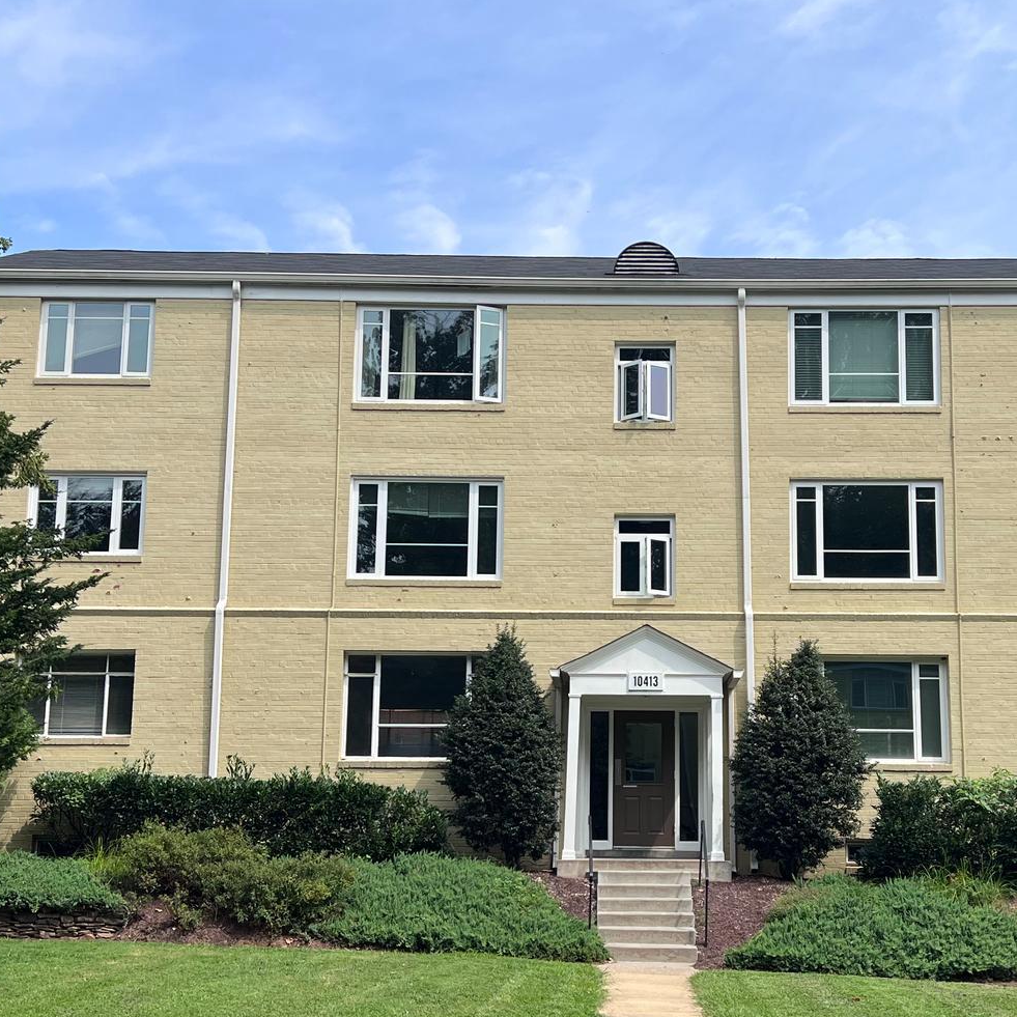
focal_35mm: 48
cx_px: 637
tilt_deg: +8.7
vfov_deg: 35.3
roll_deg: +0.6
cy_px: 594
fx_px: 1595
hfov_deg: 35.2
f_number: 1.5
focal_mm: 5.7
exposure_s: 1/3460
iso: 50
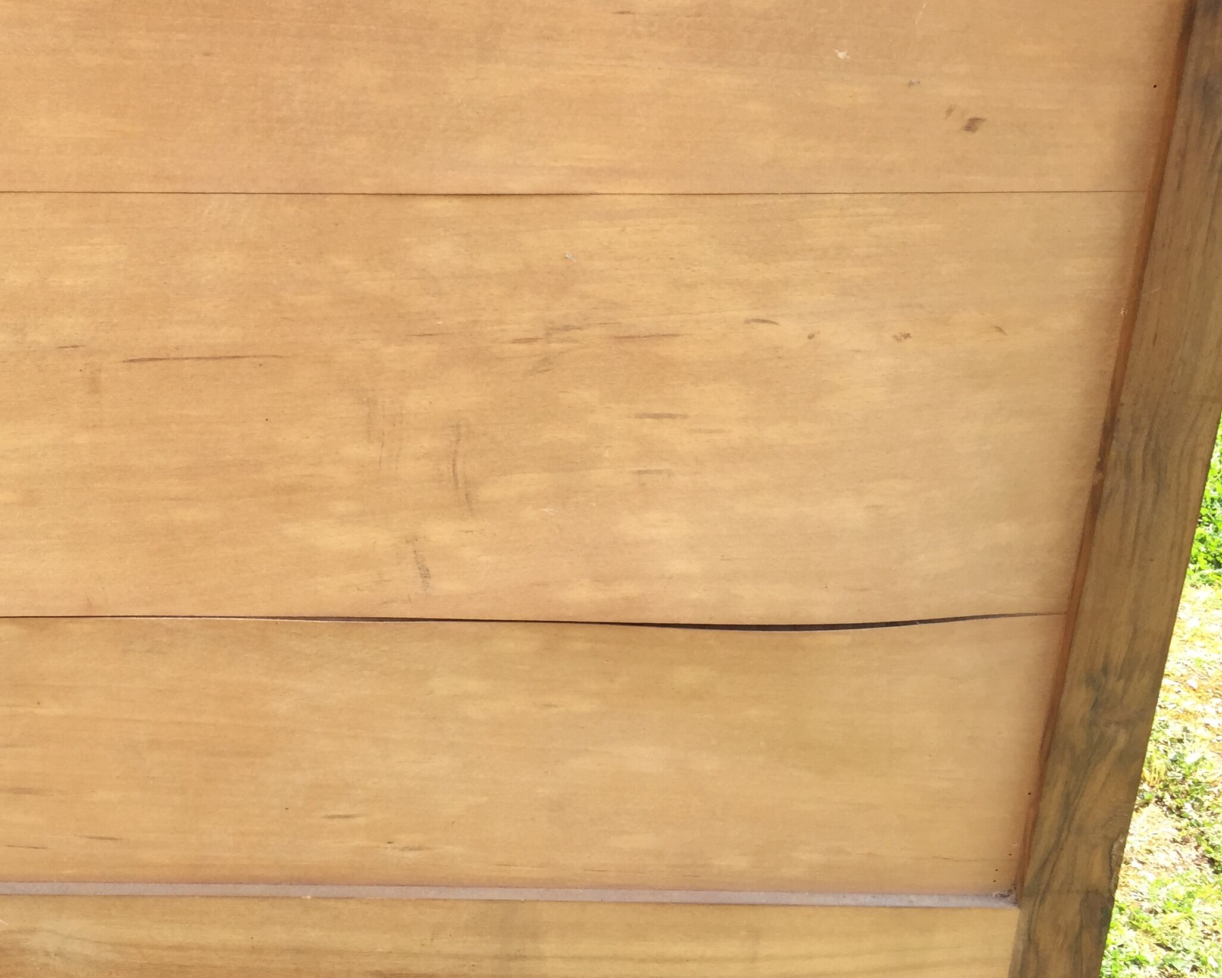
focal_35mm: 45
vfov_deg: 33.4
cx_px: 305
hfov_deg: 40.0
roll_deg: -0.8
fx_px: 1628
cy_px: 425
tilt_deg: -19.9
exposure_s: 1/306
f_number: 2.2
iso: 32
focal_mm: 4.15
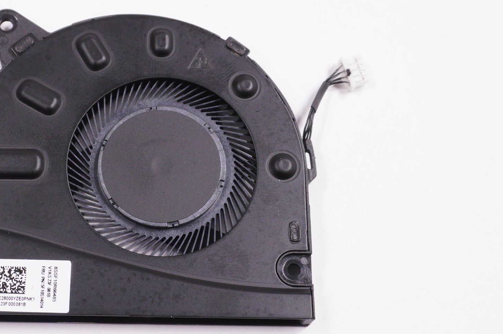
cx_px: 87
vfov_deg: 18.1
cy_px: 176
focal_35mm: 75
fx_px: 1047
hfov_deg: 26.4
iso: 500
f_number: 5.6
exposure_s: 1/250
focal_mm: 24
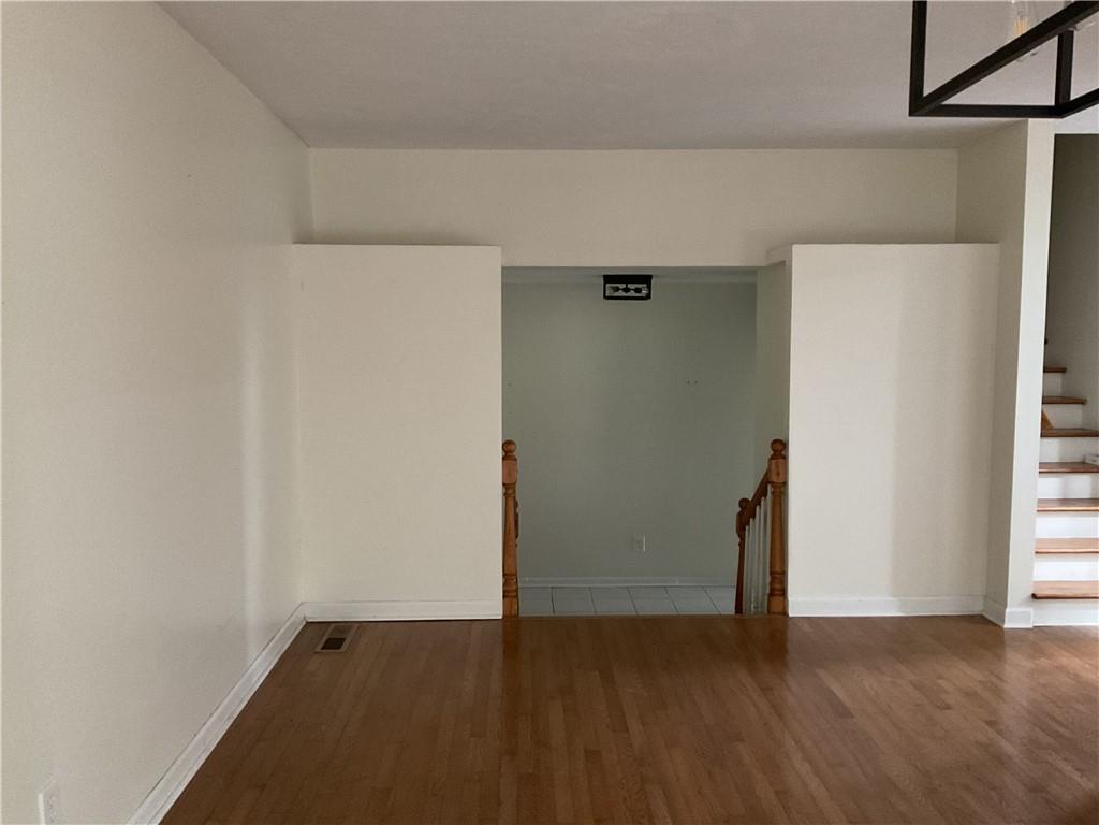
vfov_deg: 48.2
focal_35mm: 29
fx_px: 921
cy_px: 412
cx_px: 550
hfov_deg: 61.7
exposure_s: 1/30
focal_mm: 3
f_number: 1.8
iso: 400
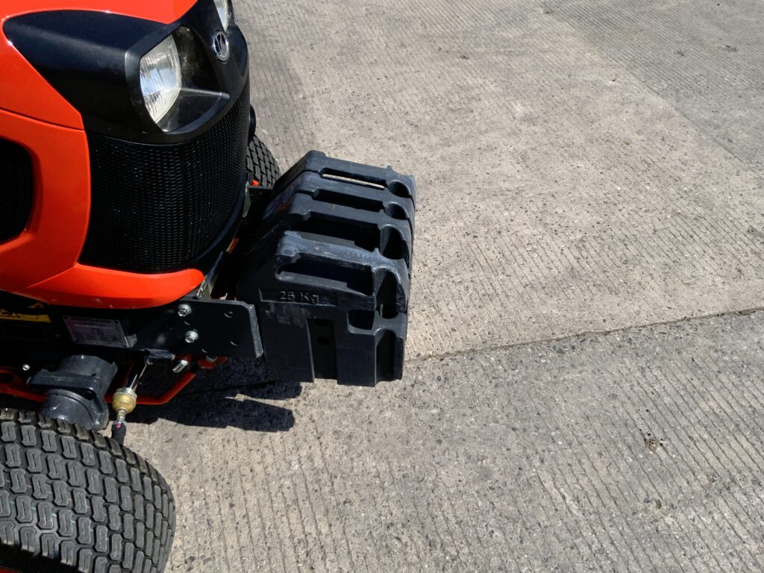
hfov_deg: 61.7
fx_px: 640
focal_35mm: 29
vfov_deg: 48.2
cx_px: 382
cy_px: 286
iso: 20
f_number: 1.8
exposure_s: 1/2320
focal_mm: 3
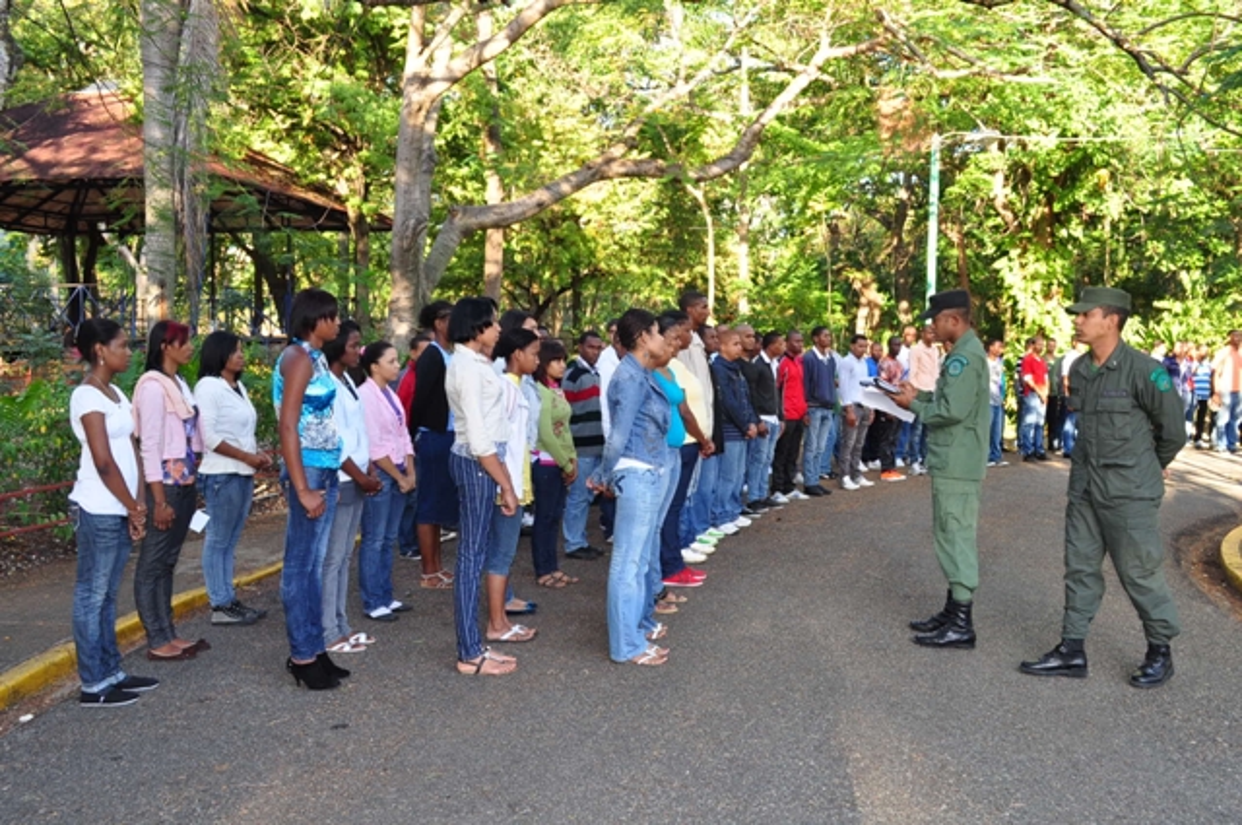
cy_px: 412
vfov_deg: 39.9
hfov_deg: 57.3
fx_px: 1137
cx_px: 621
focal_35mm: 33
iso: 400
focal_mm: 22
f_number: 7.1
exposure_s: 1/60
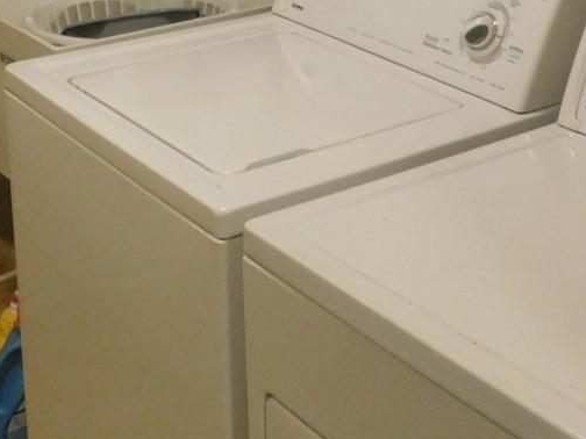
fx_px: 1236
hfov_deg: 26.4
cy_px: -66
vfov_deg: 19.2
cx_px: 430
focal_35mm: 73
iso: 400
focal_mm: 4
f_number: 3
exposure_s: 1/15
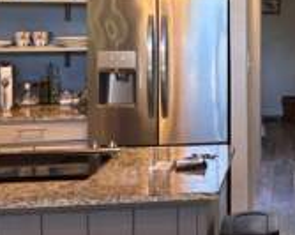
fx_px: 636
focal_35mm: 73
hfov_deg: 23.0
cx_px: 389
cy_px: 25
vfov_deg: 20.5
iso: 100
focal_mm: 5.96
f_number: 1.6
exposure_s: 1/60
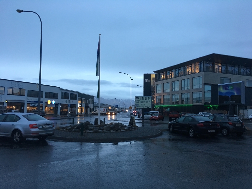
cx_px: 126
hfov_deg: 61.7
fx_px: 211
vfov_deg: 48.2
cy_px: 94
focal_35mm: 29
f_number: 2.2
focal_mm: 4.15
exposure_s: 1/33
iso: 125
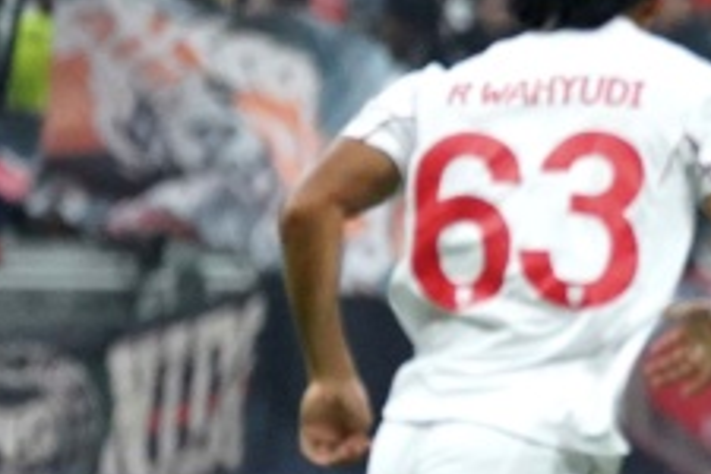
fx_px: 24587
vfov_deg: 1.1
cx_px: 1062
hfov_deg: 1.7
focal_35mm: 1245
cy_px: 526
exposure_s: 1/800
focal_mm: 400
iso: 8000
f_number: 5.6
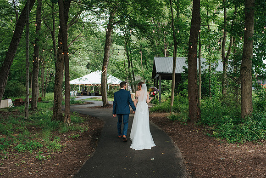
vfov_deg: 33.9
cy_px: 99
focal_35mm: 39
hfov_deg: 49.1
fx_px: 291
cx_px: 145
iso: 1000
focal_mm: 35
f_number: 3.5
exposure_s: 1/800
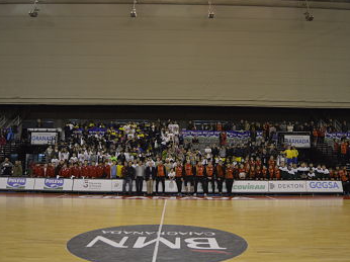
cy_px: 132
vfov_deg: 46.7
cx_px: 176
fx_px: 303
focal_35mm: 30
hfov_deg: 60.0
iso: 1600
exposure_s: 1/640
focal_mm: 18
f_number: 3.5
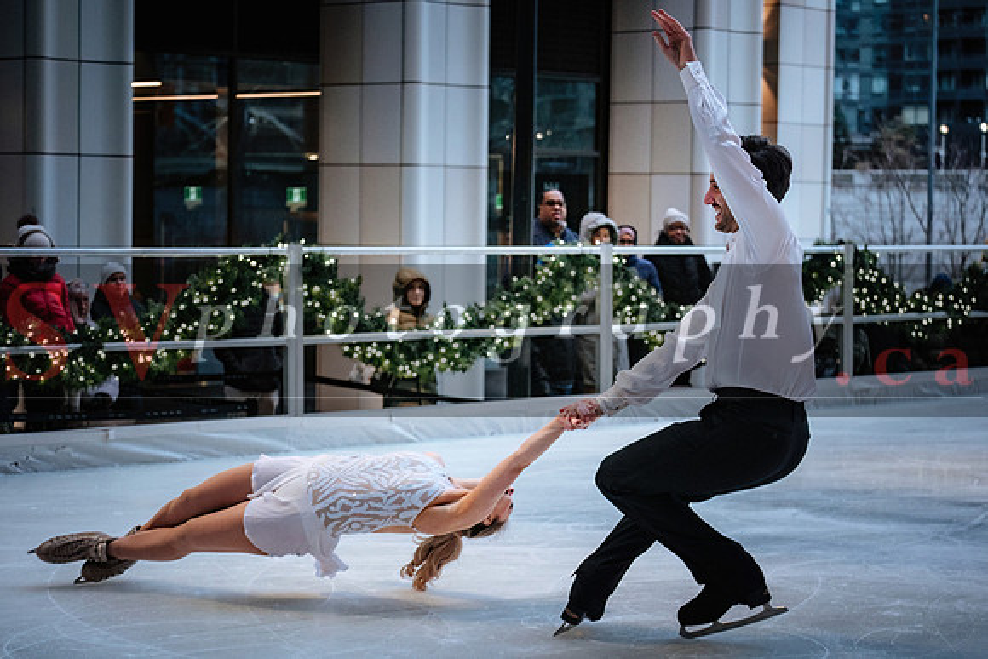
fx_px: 2348
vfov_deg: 16.0
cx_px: 563
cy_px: 353
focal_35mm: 86
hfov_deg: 23.7
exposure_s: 1/640
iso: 1600
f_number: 2.8
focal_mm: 50
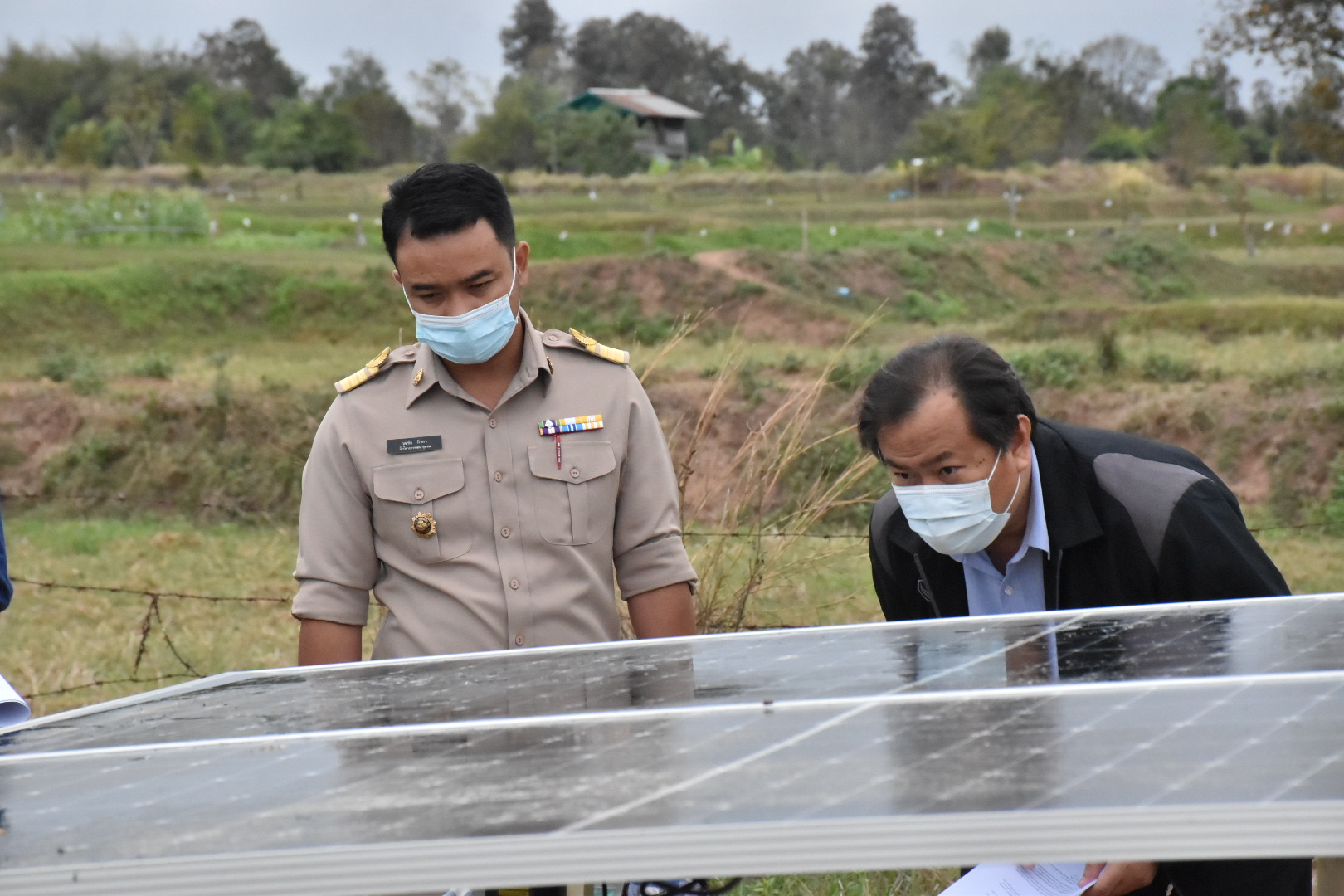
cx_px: 672
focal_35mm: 135
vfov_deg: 10.2
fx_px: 5040
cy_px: 448
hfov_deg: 15.2
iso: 3200
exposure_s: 1/1000
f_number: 8
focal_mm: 90
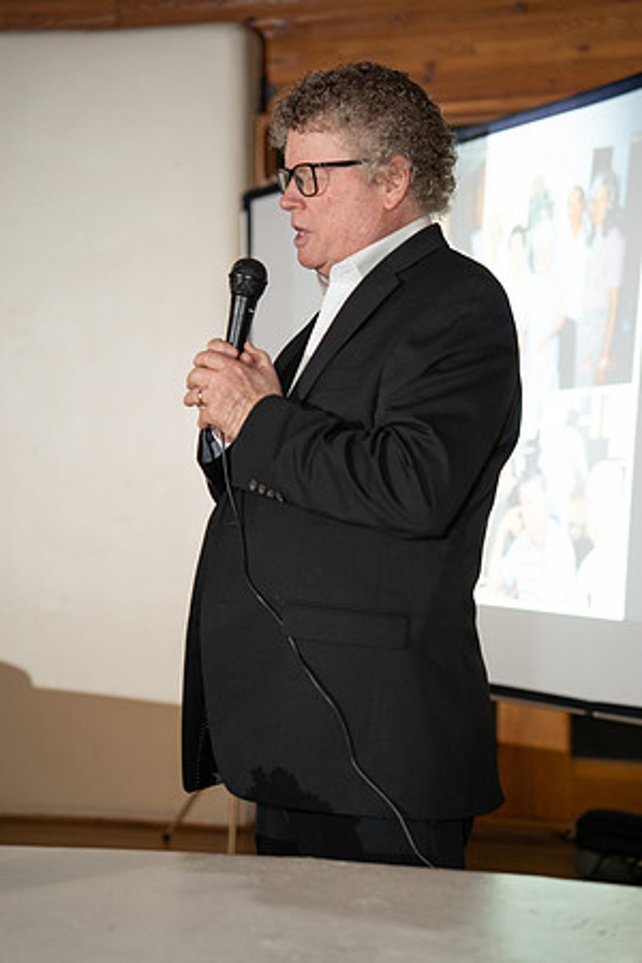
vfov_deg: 29.9
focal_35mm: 67
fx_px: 1803
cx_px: 321
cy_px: 482
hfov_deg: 20.2
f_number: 2.8
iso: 1600
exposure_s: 1/100
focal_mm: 67.4
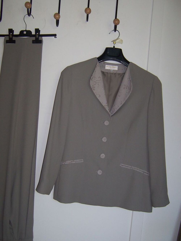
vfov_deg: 51.4
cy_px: 120
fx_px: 251
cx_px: 90
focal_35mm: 36
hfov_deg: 39.7
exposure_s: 1/60
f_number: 2.8
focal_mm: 5.6
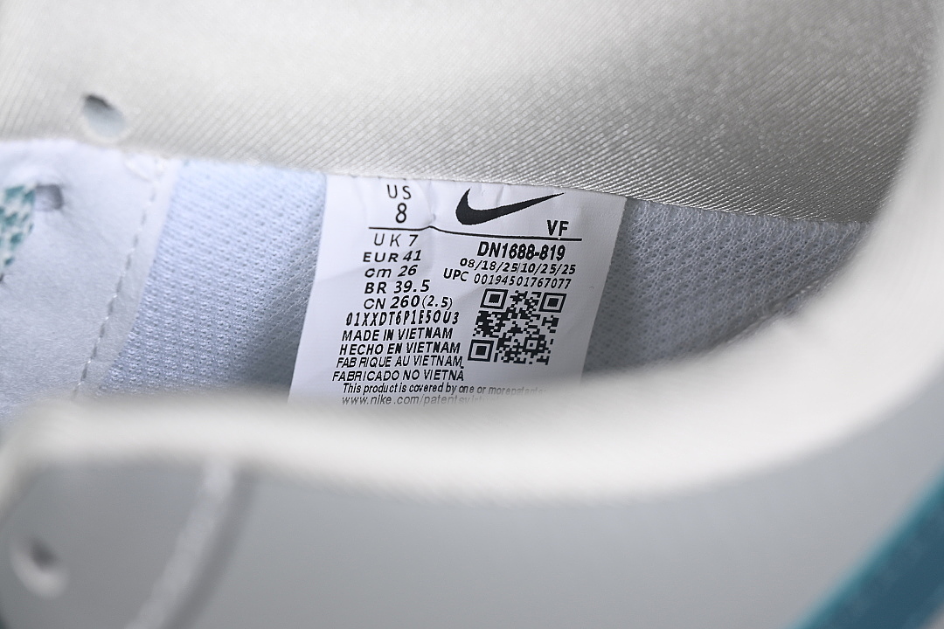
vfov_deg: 18.2
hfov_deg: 27.0
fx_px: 1967
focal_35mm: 75
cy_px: 314
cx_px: 472
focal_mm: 50
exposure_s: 1/80
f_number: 7.1
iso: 160
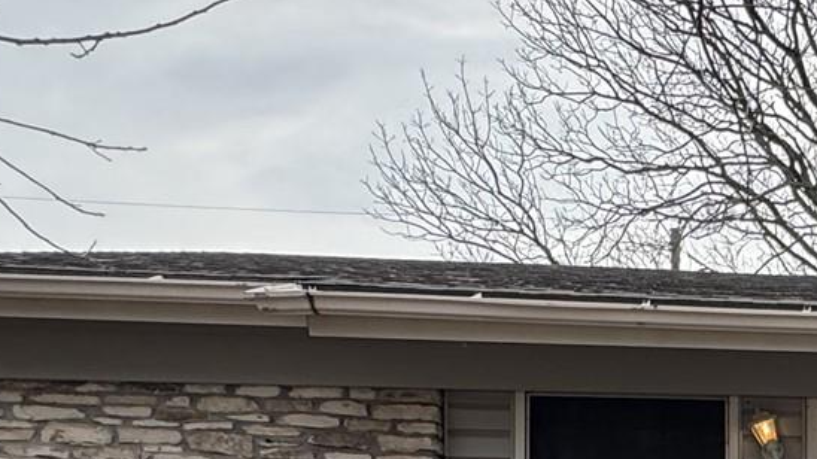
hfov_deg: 29.7
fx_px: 1235
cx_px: 1051
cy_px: 611
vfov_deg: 19.3
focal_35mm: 57
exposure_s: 1/191
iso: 40
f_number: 2.2
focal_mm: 2.22
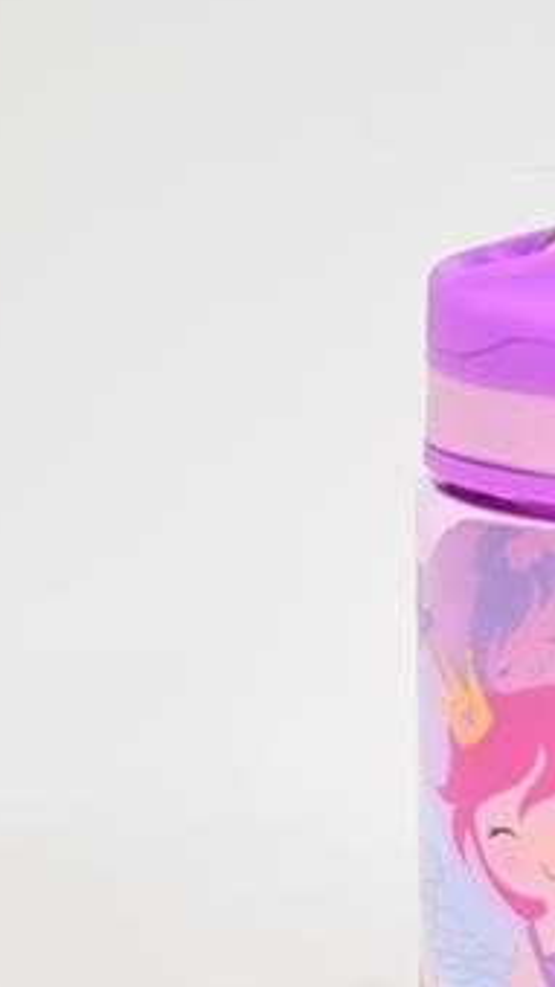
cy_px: 650
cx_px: 628
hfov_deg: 12.9
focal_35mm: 92
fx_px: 2398
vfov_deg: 23.2
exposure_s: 1/160
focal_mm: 27.5
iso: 400
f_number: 4.5
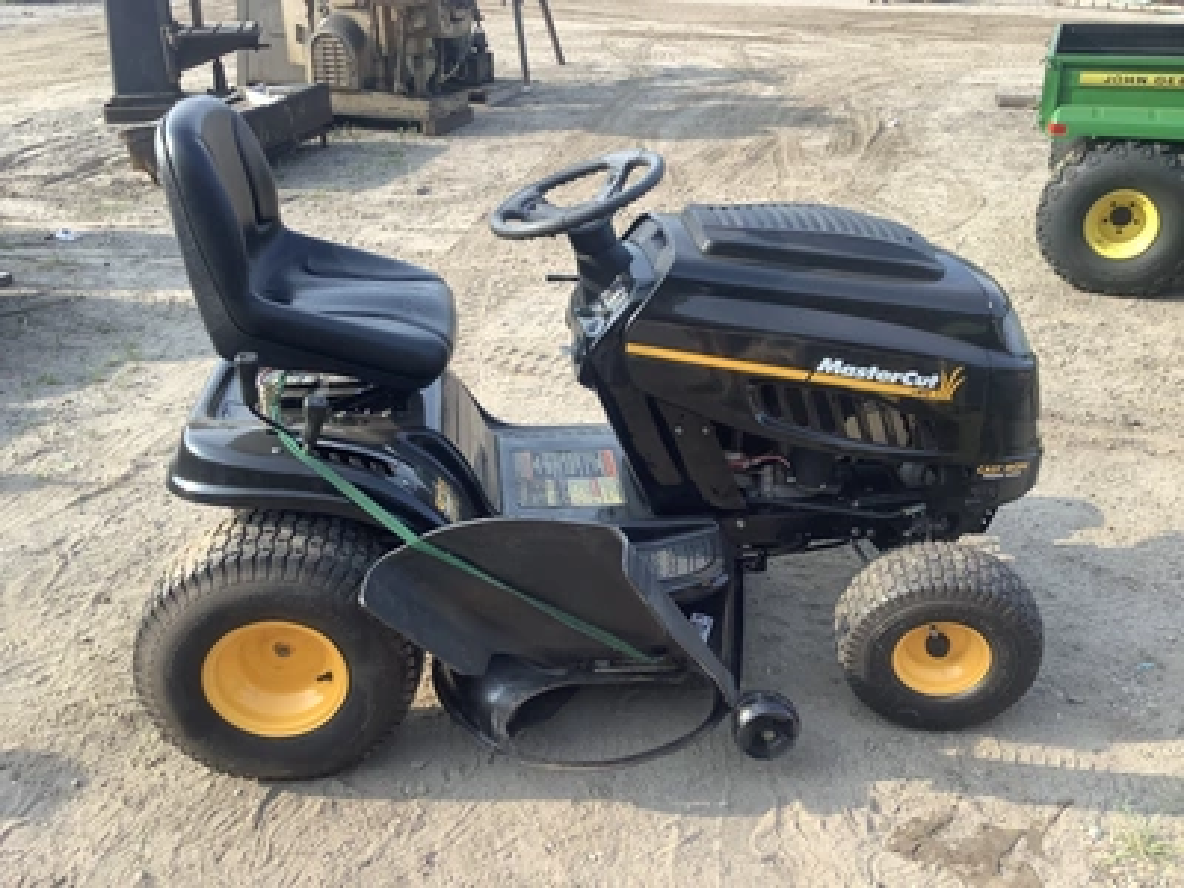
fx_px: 1060
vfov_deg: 45.4
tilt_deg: -26.5
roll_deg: -0.5
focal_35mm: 31
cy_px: 444
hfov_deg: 58.4
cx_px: 592
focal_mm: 3.3
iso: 25
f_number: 2.4
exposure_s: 1/237
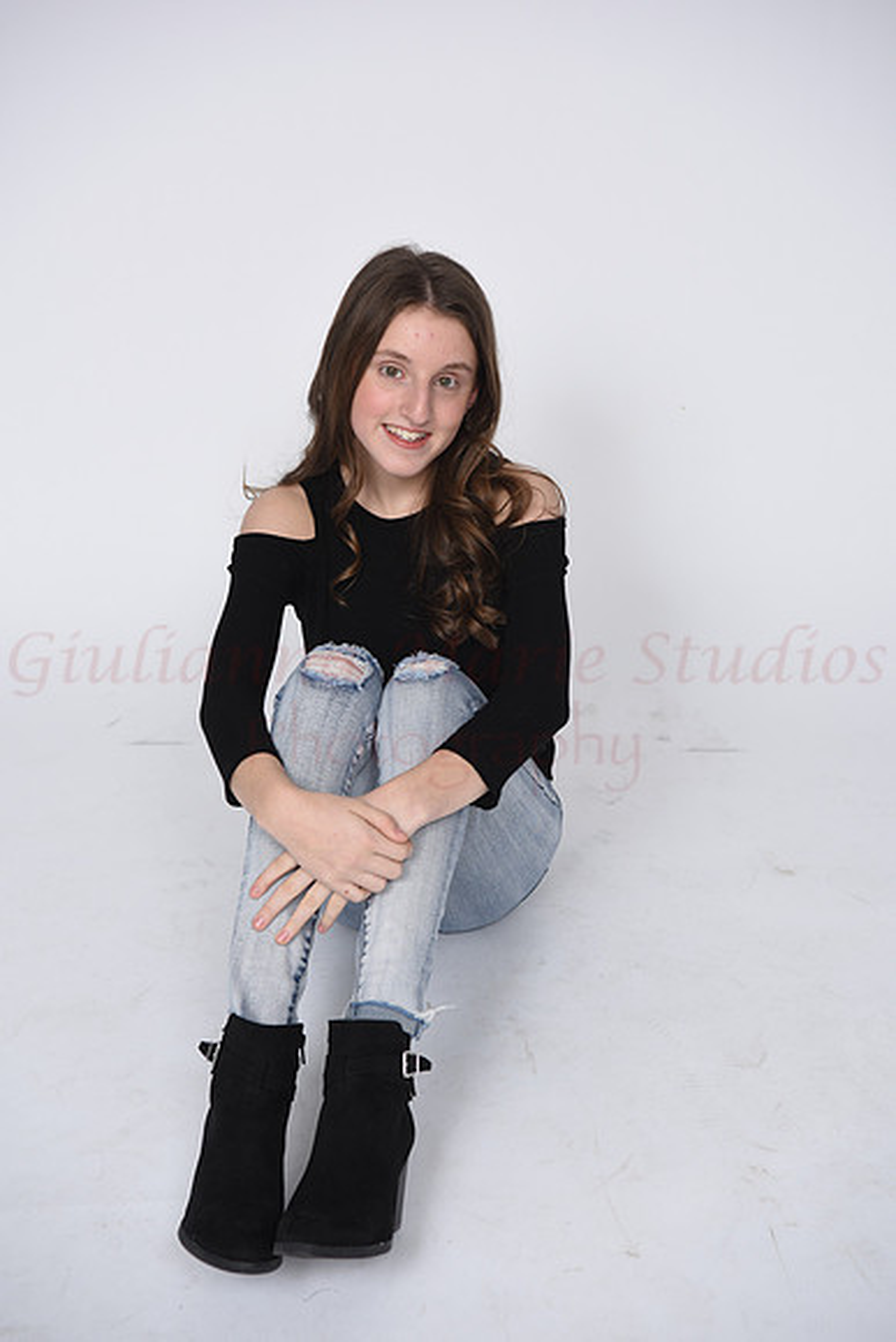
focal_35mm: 55
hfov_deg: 24.6
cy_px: 671
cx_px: 448
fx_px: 2052
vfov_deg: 36.2
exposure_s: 1/160
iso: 100
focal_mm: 55
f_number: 7.1
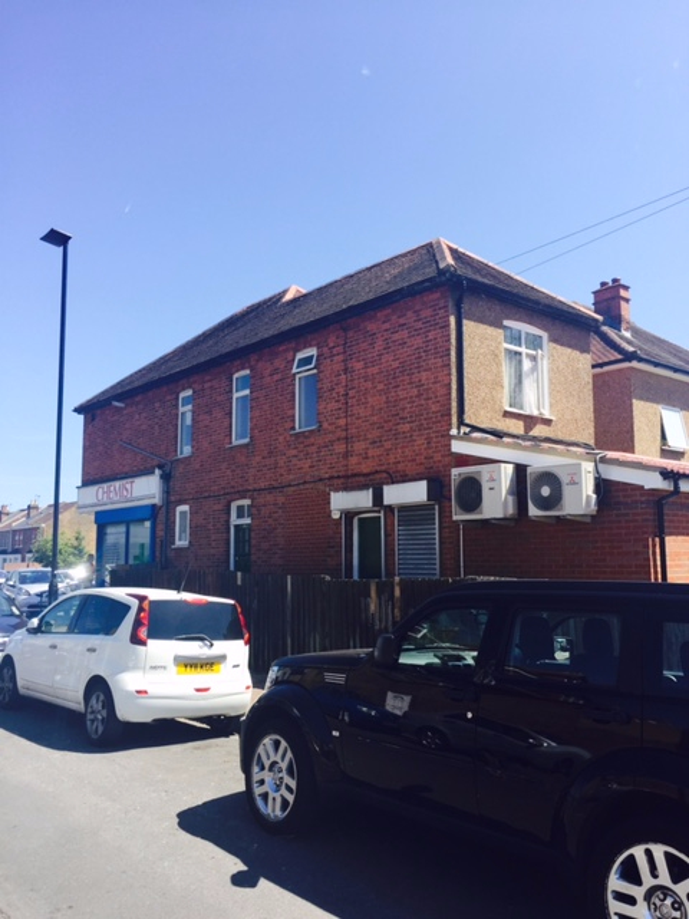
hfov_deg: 48.2
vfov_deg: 61.7
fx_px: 770
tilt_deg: +6.4
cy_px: 460
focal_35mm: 29
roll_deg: +0.6
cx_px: 344
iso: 32
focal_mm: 4.15
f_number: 2.2
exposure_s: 1/898
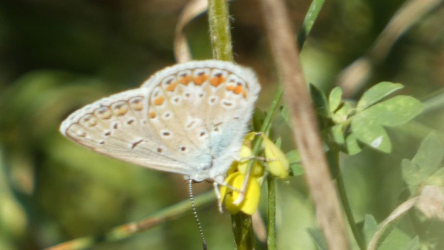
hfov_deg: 1.7
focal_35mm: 1237
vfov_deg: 1.0
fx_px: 14558
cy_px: 131
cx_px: 222
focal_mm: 202.9
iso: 80
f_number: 5.7
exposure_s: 1/125
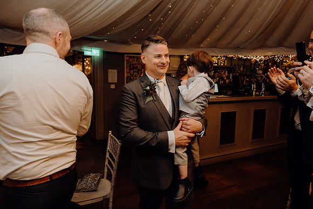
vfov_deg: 53.2
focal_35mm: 24
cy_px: 104
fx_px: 209
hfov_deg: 73.7
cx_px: 156
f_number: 3.5
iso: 2500
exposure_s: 1/160
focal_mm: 24
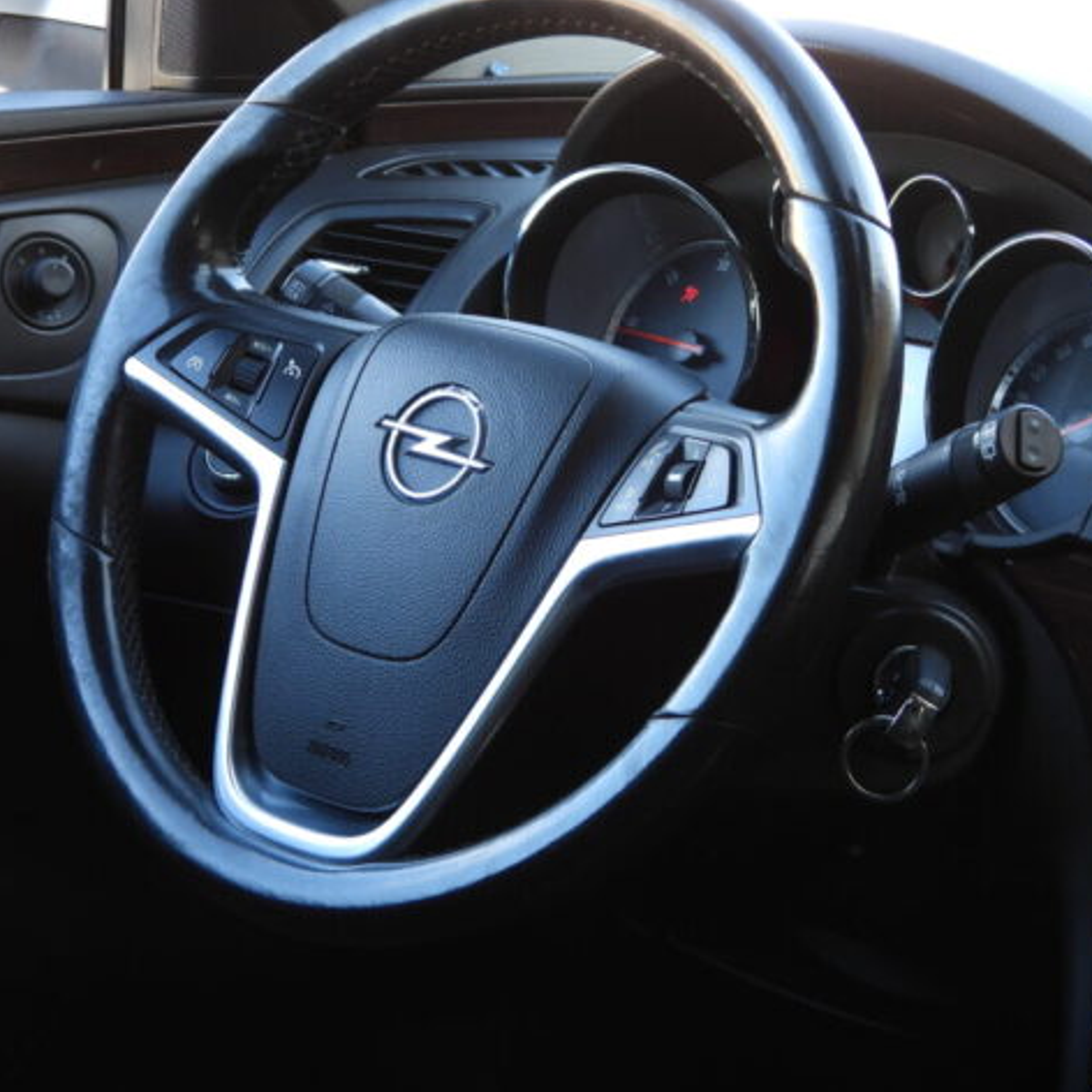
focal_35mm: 100
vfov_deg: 17.4
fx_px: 3569
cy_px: 500
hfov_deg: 17.4
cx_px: 541
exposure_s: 1/60
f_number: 3.5
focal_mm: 13.5
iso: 200
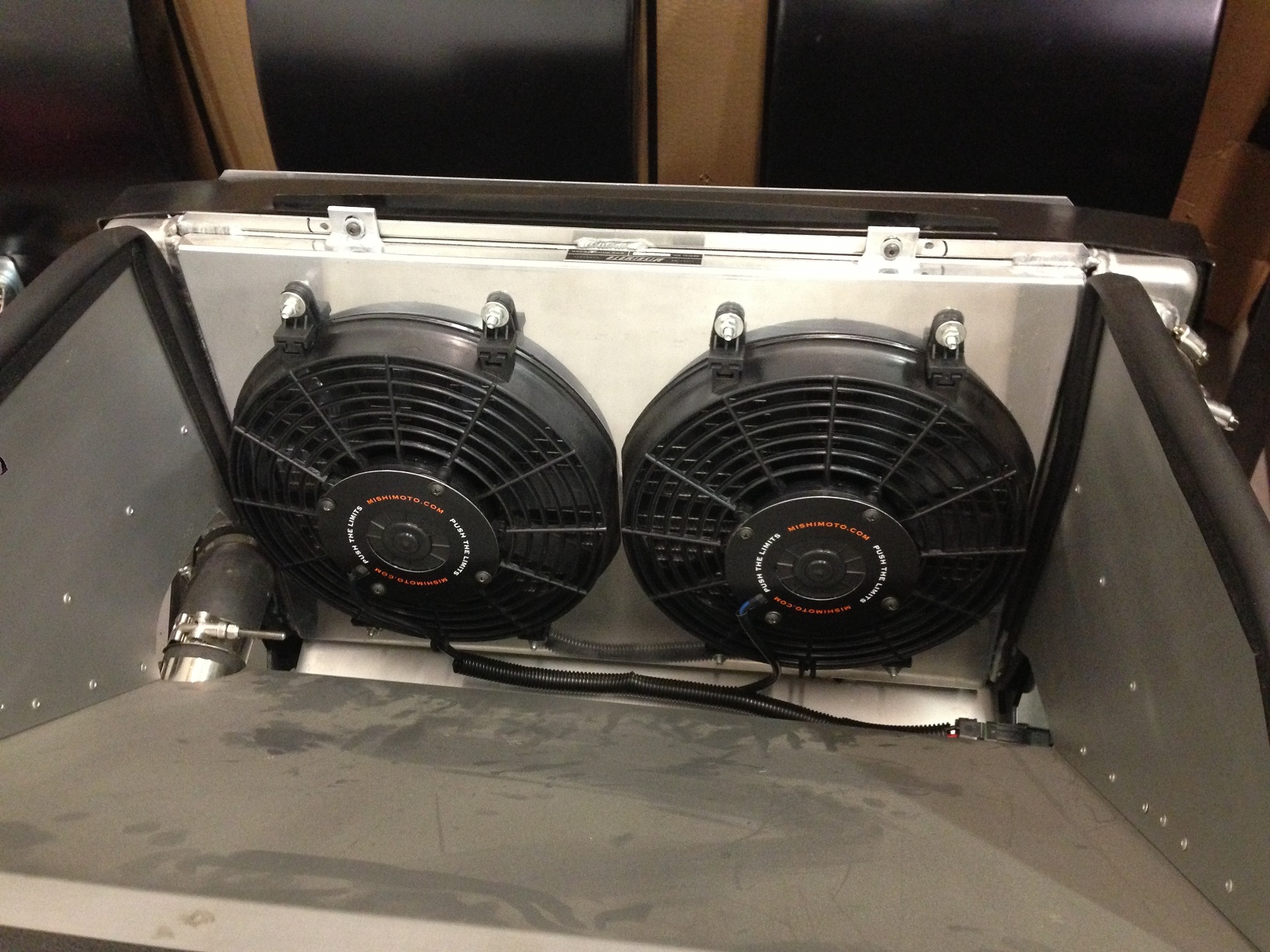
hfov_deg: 55.4
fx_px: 1211
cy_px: 476
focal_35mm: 33
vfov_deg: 42.9
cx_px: 635
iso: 500
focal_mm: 4.13
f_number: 2.4
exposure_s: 1/15
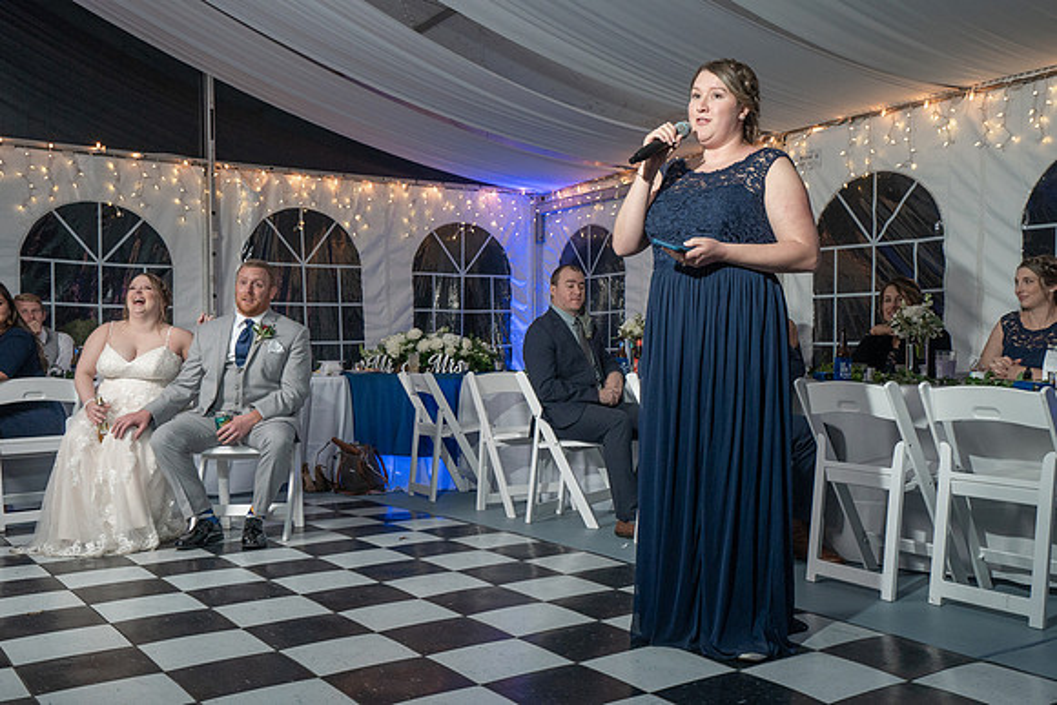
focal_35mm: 37
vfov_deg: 35.8
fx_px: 1091
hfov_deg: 51.6
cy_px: 379
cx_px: 568
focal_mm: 34
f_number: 5.6
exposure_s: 1/250
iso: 2000
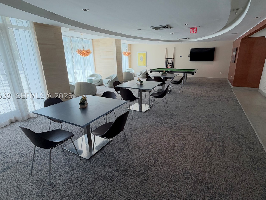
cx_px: 138
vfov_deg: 71.6
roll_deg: +1.2
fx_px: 138
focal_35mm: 18
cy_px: 96
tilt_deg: -13.7
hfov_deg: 87.7
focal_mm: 2.22
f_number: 2.2
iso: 40
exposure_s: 1/126
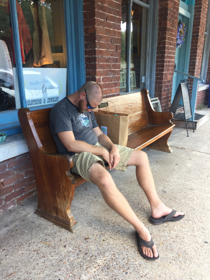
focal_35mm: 29
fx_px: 235
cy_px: 140
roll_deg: -0.5
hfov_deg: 48.2
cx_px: 105
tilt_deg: -15.6
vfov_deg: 61.7
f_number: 2.2
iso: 40
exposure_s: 1/60
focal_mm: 4.15
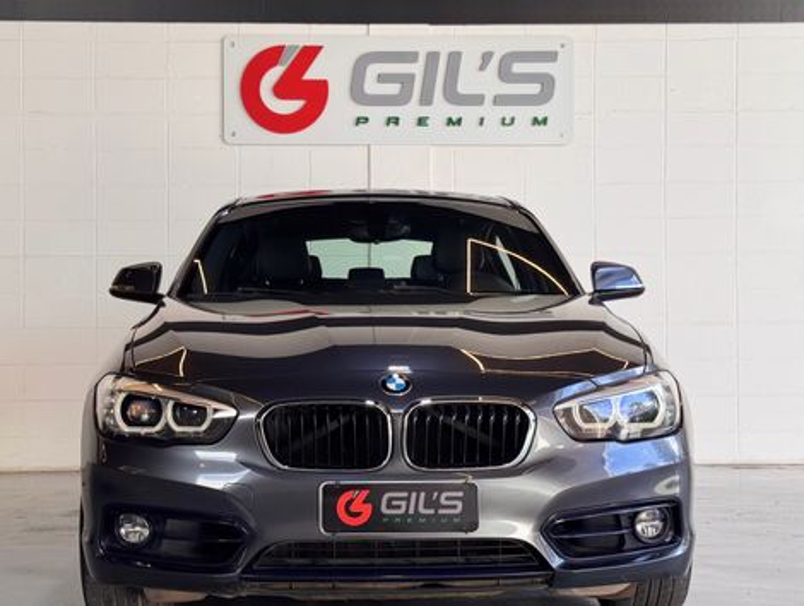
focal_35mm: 48
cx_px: 402
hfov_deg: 39.6
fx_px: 1117
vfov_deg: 30.3
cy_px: 303
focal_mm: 6.76
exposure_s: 1/457
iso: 64
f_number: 1.78
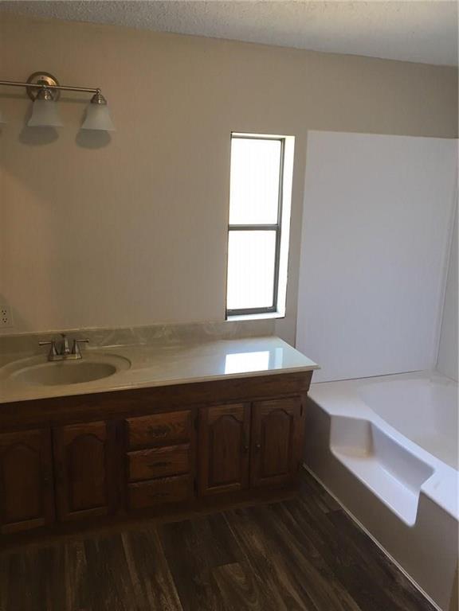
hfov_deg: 48.2
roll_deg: -1.8
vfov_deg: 61.7
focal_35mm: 29
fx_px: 513
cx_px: 230
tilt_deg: -14.3
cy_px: 306
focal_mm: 4.15
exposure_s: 1/30
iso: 32
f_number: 2.2
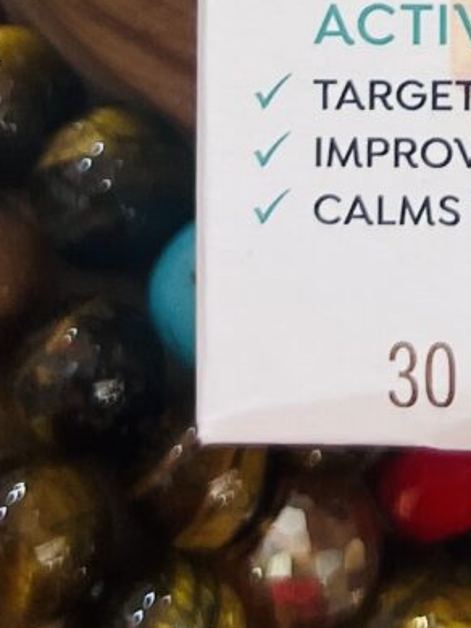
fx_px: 3101
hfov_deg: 8.3
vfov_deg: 10.6
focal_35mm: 171
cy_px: -602
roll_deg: +4.6
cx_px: 905
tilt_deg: -19.2
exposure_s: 1/100
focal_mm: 5.7
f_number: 1.5
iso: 50
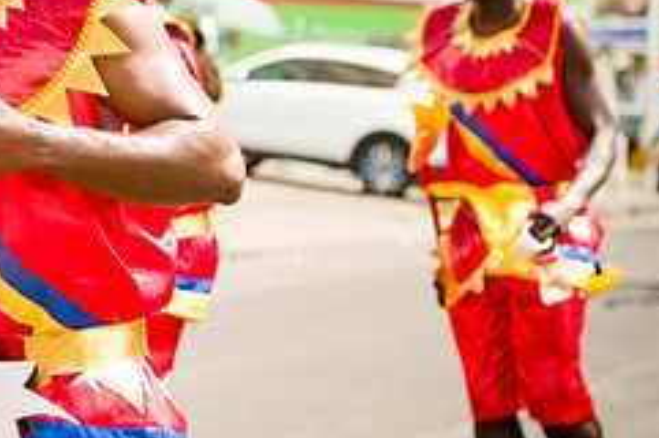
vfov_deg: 5.2
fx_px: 4844
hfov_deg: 7.7
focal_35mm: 265
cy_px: 52
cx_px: -60
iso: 100
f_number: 6.3
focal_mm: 110
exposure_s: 1/160
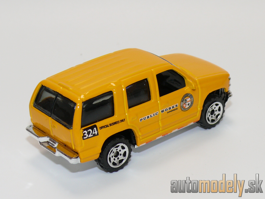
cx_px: 132
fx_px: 789
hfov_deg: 19.1
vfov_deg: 14.4
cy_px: 100
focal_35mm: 103
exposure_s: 1/30
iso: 100
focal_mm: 13.4
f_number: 4
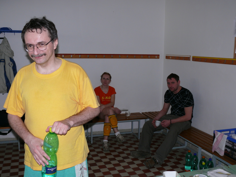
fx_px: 280
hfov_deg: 45.8
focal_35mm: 41
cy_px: 88
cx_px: 118
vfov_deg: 35.1
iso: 100
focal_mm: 8.5
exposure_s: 1/30
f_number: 2.8
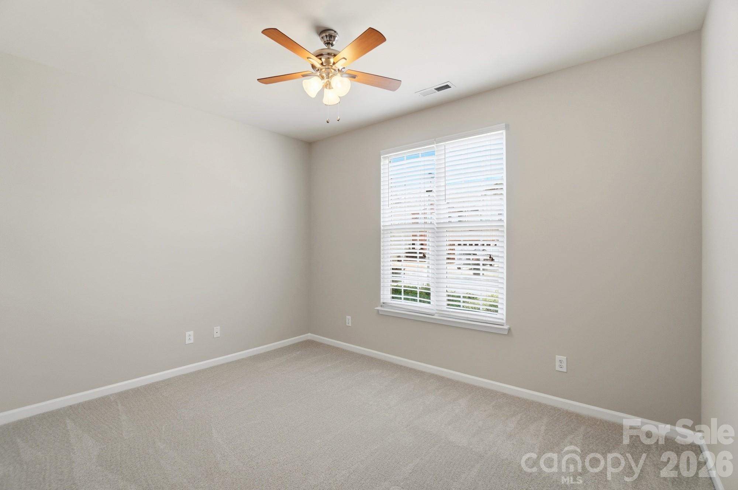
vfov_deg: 77.2
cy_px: 245
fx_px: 307
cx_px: 369
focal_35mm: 15
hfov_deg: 100.5
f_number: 4
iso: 100
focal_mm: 10
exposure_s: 1/500
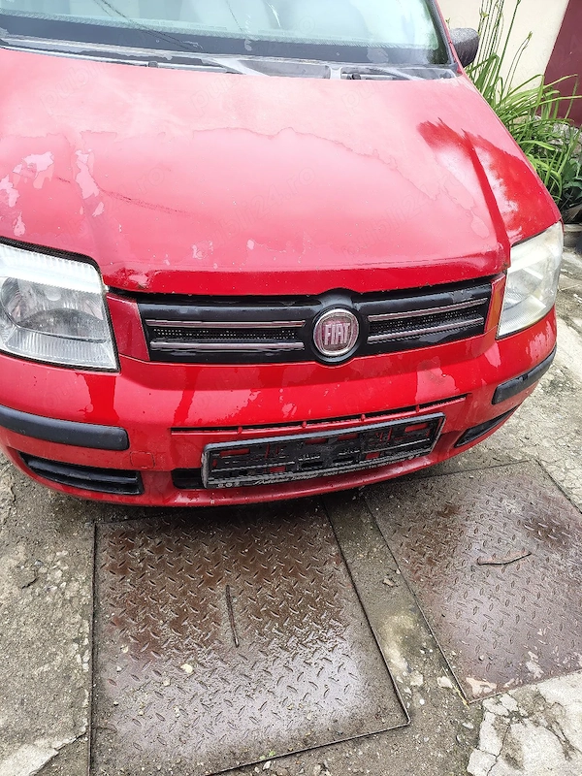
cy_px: 388
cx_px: 291
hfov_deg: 56.8
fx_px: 538
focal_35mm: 24
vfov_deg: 71.6
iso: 120
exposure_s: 1/156
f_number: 1.8
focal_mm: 5.56
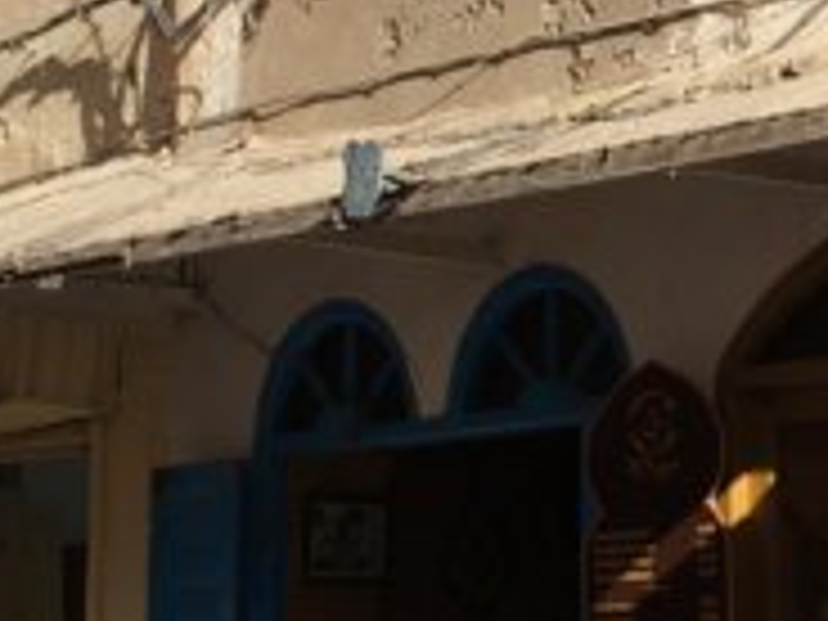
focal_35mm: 126
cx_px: 792
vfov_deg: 11.7
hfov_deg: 15.4
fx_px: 3014
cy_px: 54
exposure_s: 1/1374
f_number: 2.2
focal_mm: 4.15
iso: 25
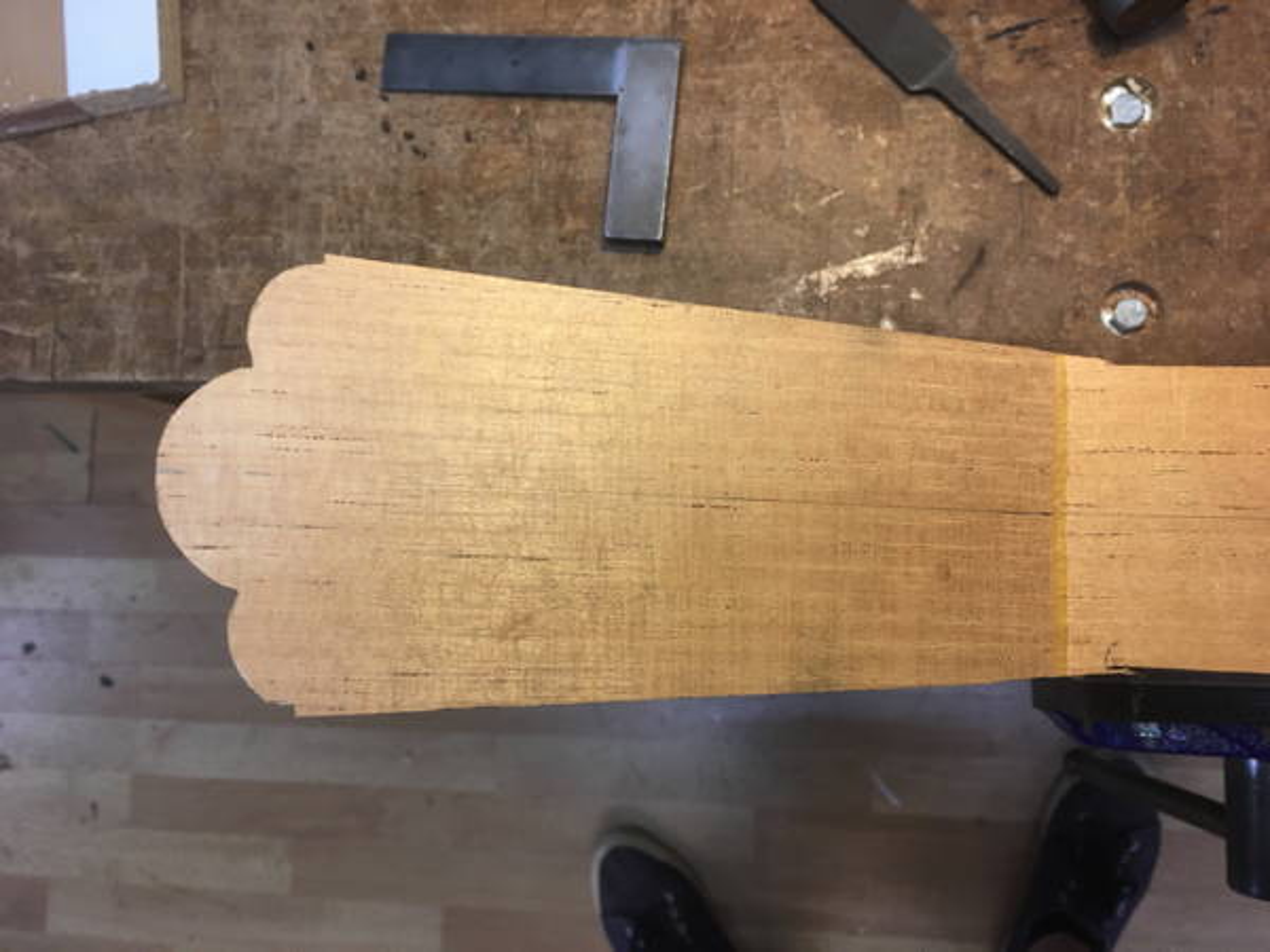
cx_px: 635
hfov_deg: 61.7
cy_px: 476
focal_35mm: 29
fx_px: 1064
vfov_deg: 48.2
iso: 50
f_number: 2.2
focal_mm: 4.15
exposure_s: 1/33
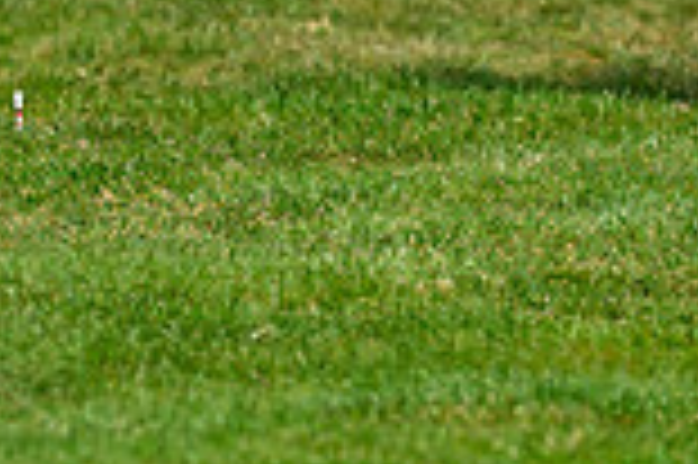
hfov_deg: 1.0
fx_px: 41254
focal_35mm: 2130
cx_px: 525
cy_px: -589
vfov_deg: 0.6
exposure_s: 1/4000
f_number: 4.5
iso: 500
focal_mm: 400
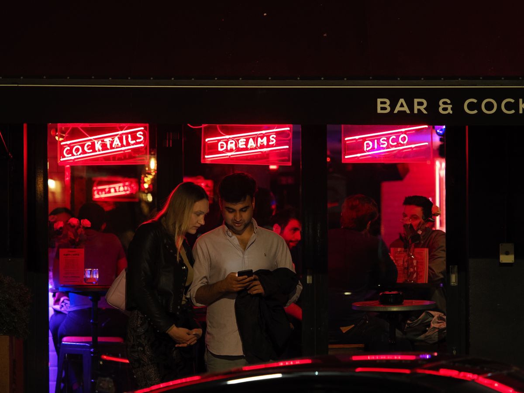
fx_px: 2573
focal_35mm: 170
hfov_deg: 11.6
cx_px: 262
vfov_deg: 8.7
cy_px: 196
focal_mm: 85
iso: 3200
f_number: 2.8
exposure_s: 1/80
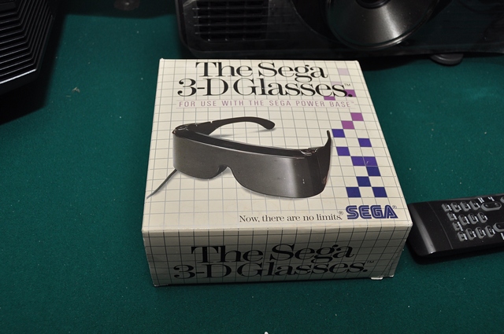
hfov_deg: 55.2
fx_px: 482
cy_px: 167
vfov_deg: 38.3
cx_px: 252
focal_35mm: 34
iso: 400
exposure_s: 1/200
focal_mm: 23
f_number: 5.6
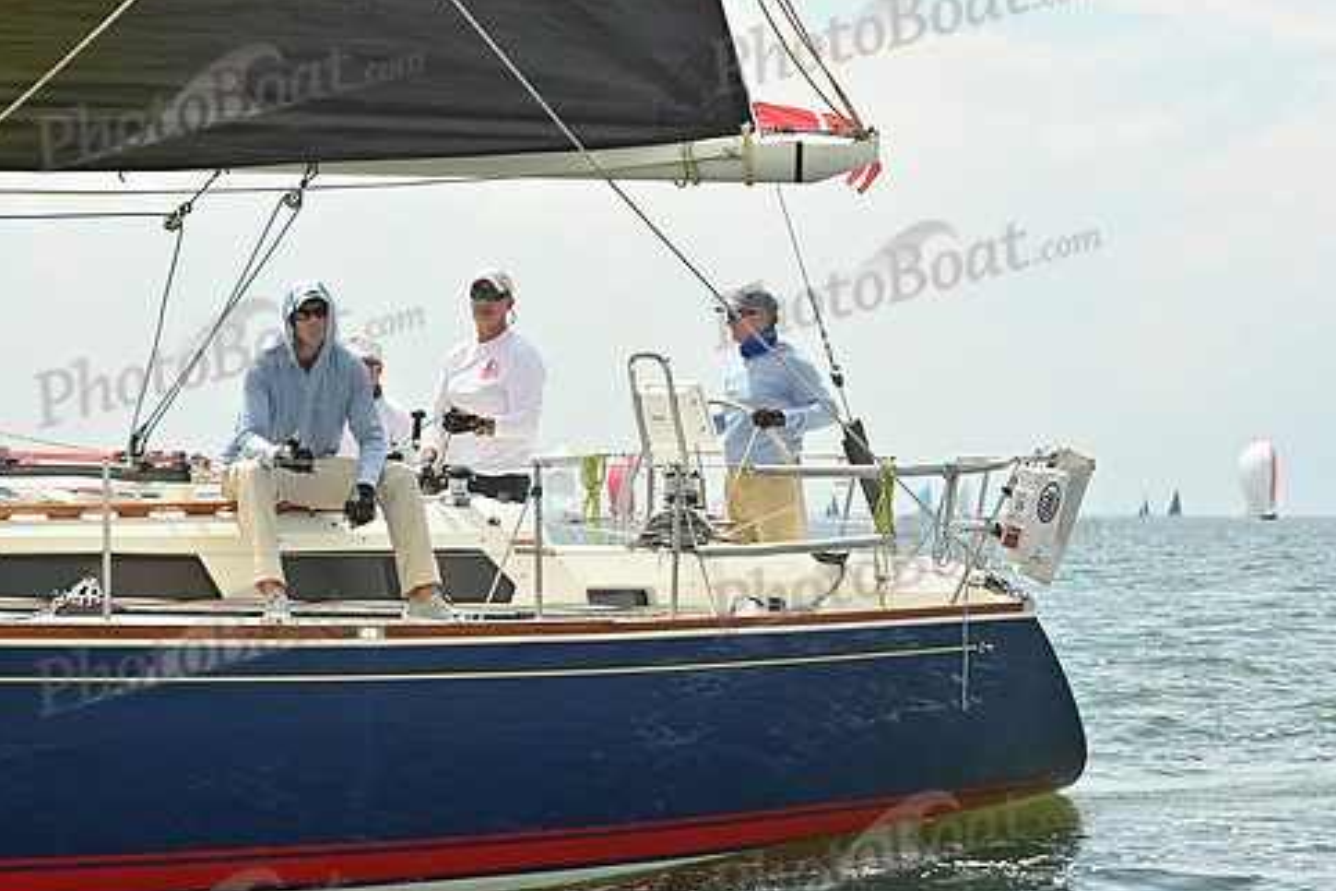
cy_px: 461
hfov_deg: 15.5
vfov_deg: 10.4
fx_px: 4898
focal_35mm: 132
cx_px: 570
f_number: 7.1
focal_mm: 110
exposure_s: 1/1250
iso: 320
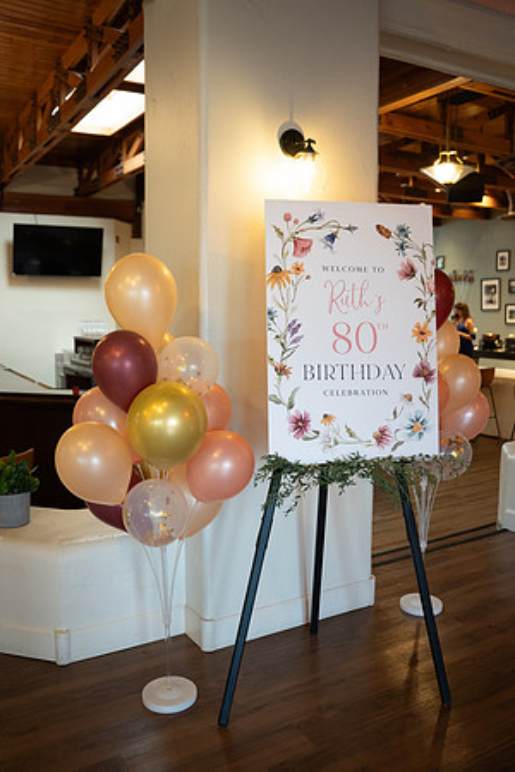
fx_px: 667
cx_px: 258
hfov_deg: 42.2
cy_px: 386
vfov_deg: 60.1
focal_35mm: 31
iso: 1600
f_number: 2.8
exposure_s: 1/125
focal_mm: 31.1
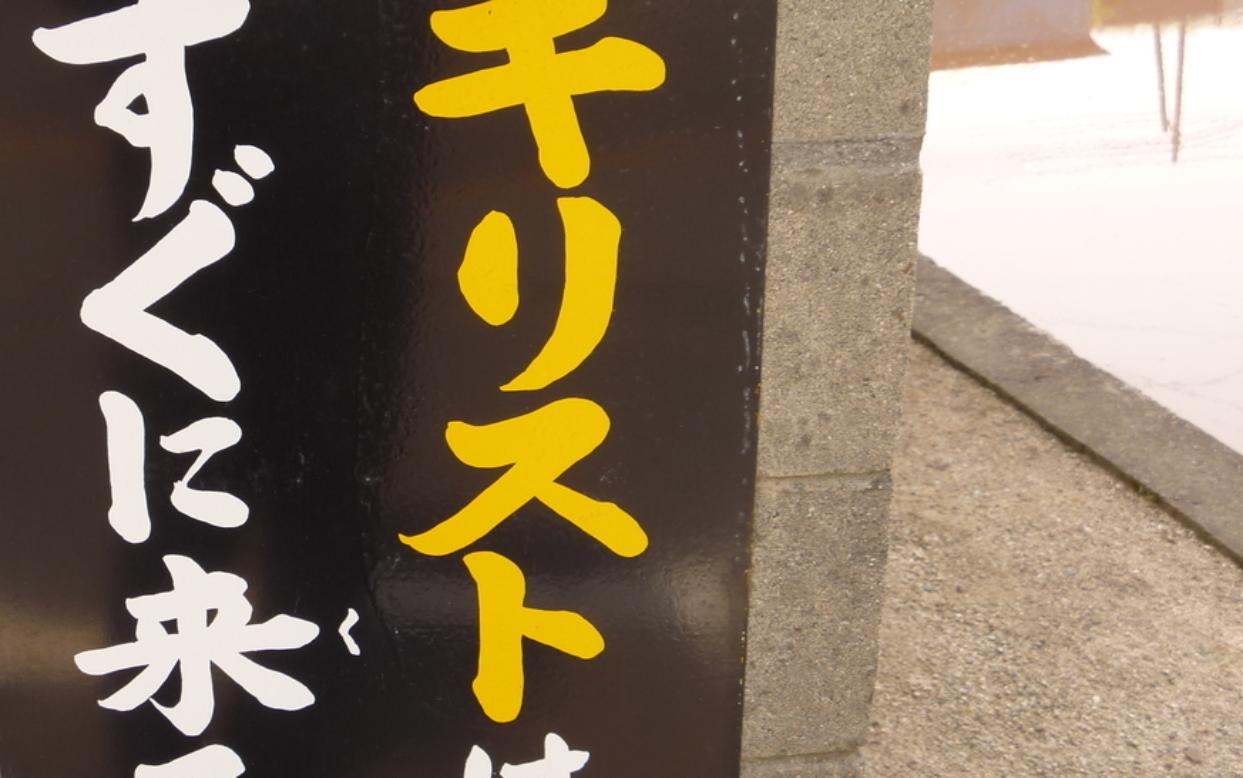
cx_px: 431
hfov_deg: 39.2
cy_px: 366
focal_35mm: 51
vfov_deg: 25.4
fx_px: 1728
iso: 80
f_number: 3.5
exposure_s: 1/160
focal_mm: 6.3
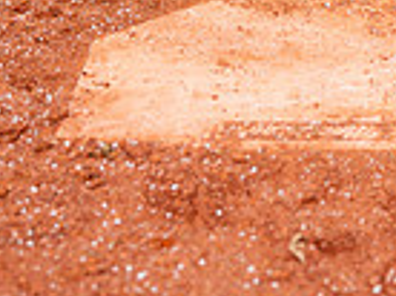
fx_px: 1256
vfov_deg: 11.7
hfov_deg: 17.8
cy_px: -345
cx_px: 316
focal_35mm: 110
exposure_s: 1/250
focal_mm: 35
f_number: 4
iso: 100
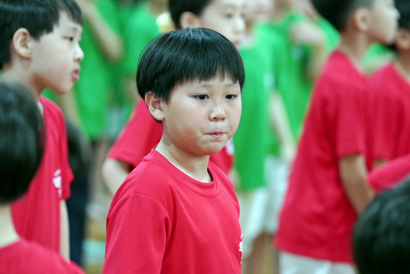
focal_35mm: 200
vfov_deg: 6.9
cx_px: 205
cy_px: 137
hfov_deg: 10.3
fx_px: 2278
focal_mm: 200
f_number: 4
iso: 5000
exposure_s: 1/250
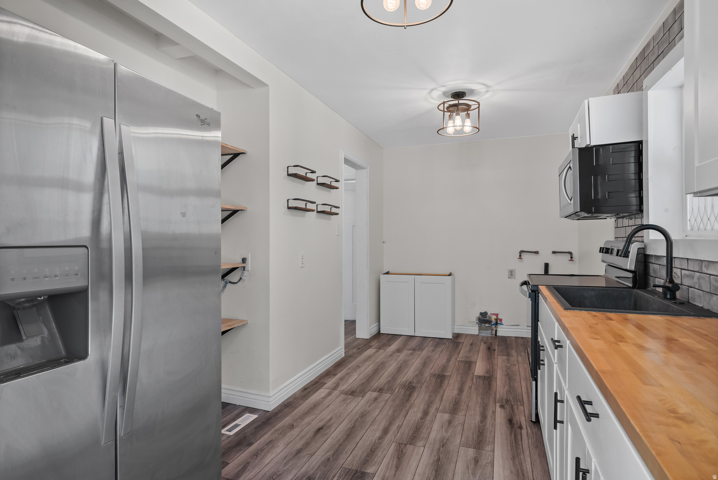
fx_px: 389
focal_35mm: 20
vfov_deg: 63.3
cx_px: 359
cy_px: 240
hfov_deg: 85.4
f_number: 8
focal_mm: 19.5
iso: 500
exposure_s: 1/1.25
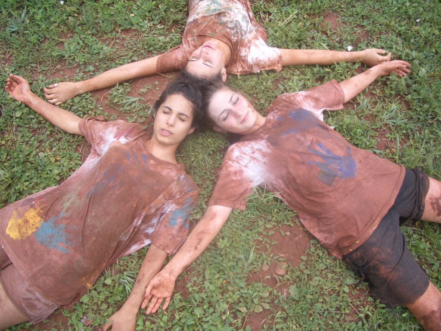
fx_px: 446
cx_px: 220
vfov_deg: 40.7
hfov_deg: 52.6
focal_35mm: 35
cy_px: 166
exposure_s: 1/160
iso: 50
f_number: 4.3
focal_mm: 5.8
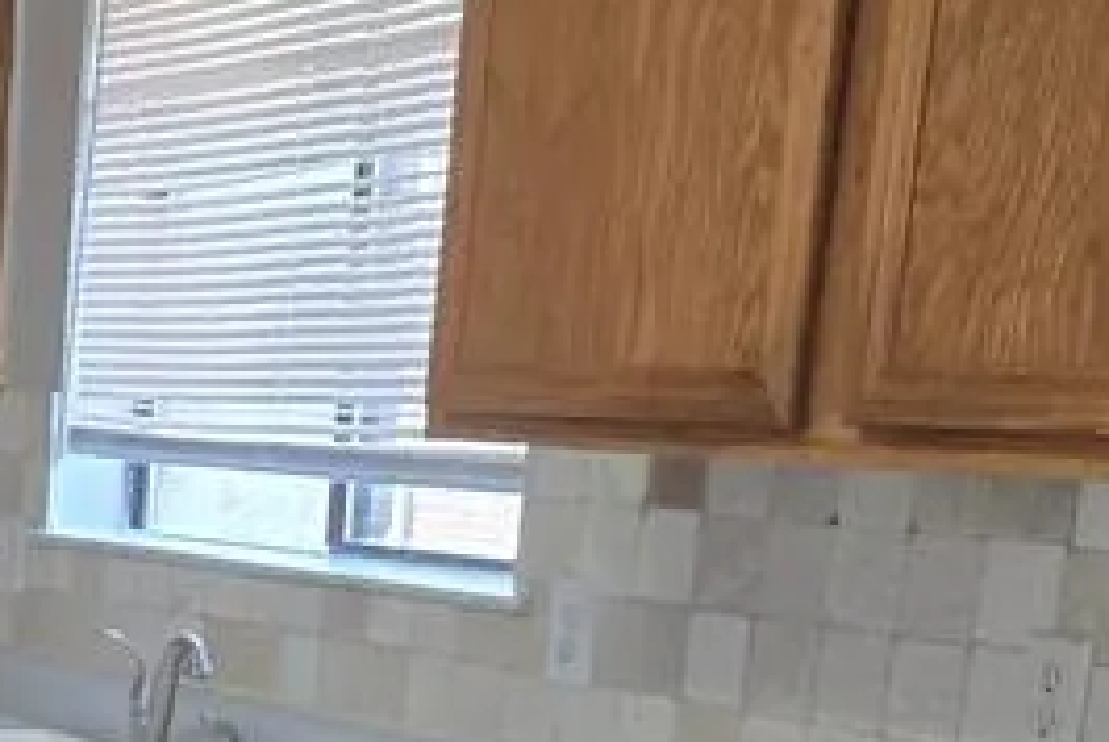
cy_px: 1025
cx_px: -204
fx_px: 2837
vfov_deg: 14.2
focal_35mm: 92
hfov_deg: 20.7
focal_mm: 5.4
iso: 160
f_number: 1.8
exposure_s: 1/120
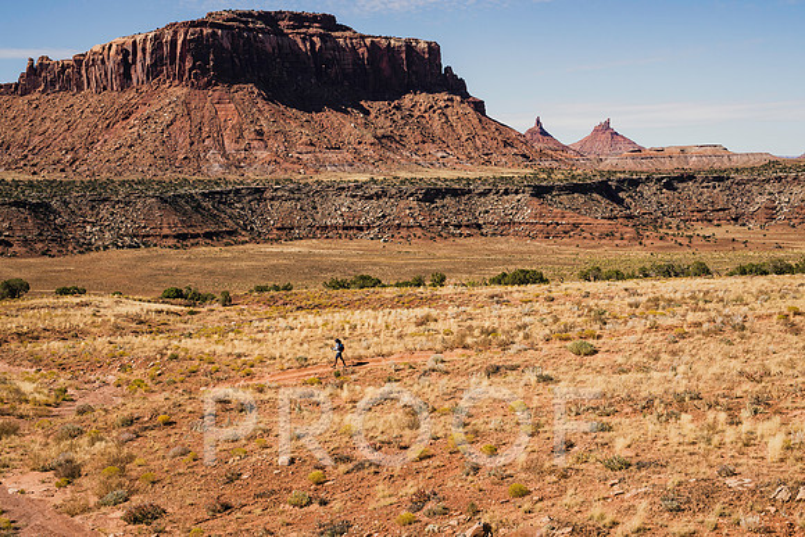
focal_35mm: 59
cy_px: 270
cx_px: 421
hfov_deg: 33.7
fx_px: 1330
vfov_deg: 22.8
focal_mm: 55
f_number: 7.1
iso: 160
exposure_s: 1/640
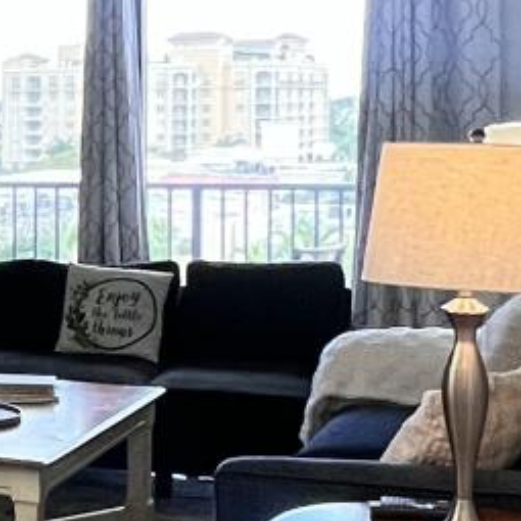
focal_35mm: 90
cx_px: -376
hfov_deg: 16.6
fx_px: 1533
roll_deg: +0.5
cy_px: 192
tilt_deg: -2.9
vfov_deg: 19.3
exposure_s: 1/120
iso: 160
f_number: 1.8
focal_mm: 1.57
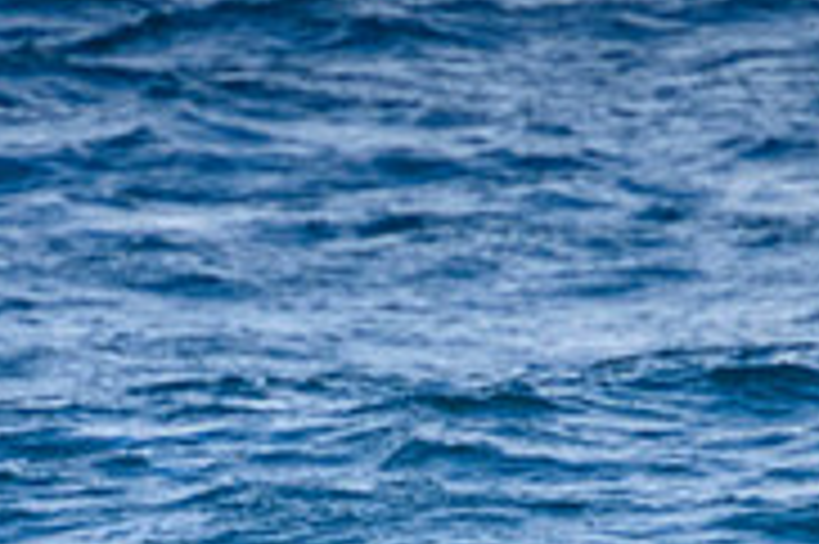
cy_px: 838
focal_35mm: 2555
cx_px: 279
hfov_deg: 0.8
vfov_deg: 0.5
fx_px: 58073
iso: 2500
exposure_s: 1/1600
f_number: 11
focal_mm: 800
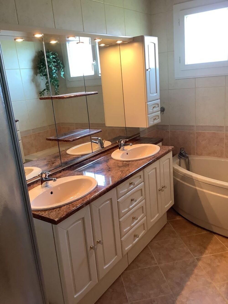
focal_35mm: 31
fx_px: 272
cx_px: 114
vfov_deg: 58.3
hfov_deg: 45.4
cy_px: 152
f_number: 2.4
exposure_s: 1/50
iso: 160
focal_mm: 3.3
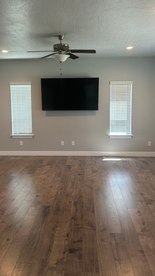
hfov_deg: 36.6
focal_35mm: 32
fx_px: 234
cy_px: 123
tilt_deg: -3.4
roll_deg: +1.3
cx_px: 68
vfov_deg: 60.9
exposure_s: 1/60
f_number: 1.5
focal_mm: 5.7
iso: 100
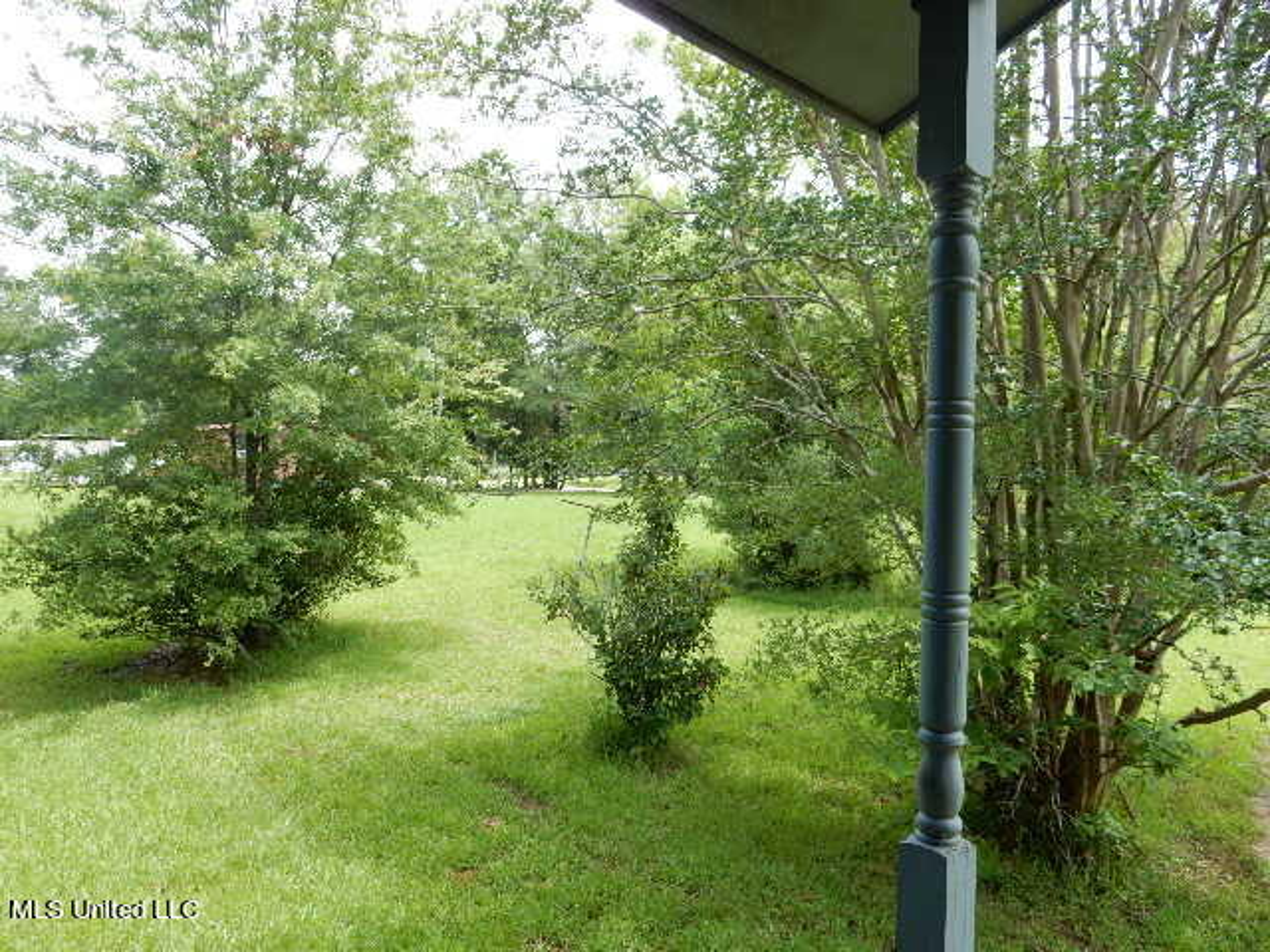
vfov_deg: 54.9
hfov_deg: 69.4
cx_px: 635
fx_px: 917
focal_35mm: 25
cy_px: 476
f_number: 3.7
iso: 125
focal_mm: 4.5
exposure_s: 1/250
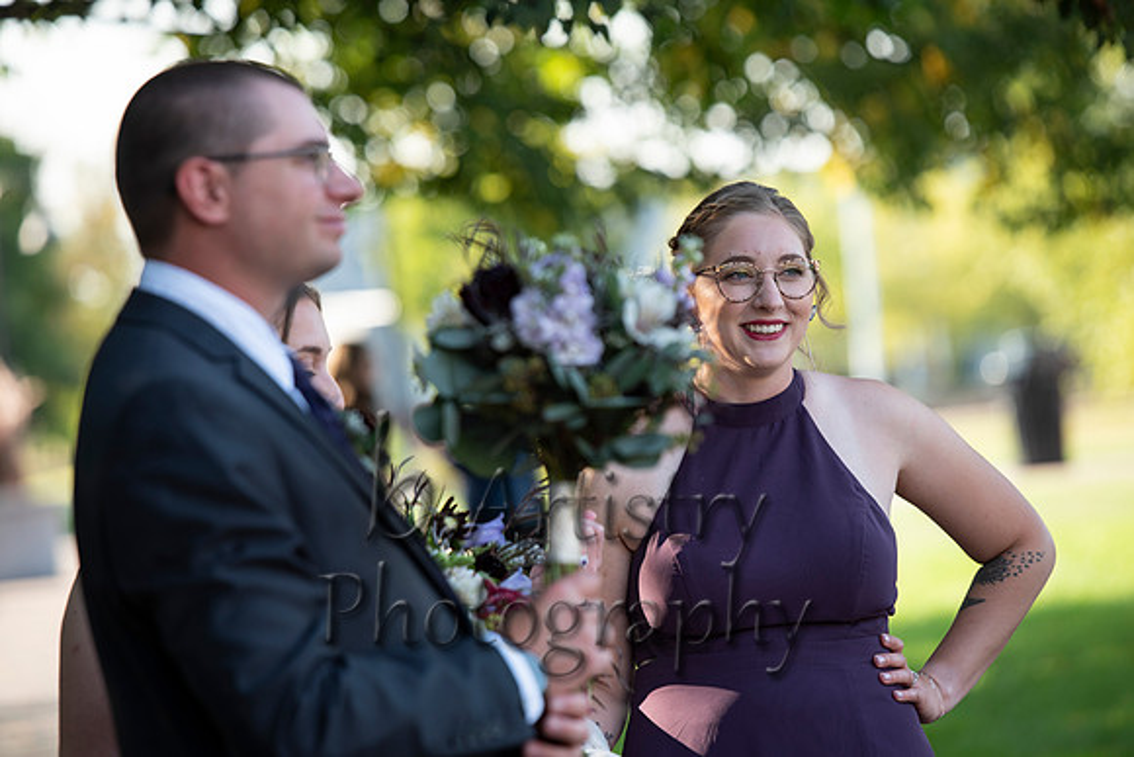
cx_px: 567
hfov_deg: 10.3
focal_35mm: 200
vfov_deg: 6.9
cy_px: 378
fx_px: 6301
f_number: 4
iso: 160
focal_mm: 200
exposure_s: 1/250
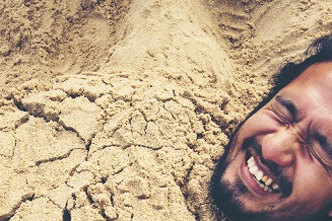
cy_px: 247
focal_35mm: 49
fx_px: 452
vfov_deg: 25.4
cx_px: 153
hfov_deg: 40.3
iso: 100
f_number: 8
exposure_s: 1/125
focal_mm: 20
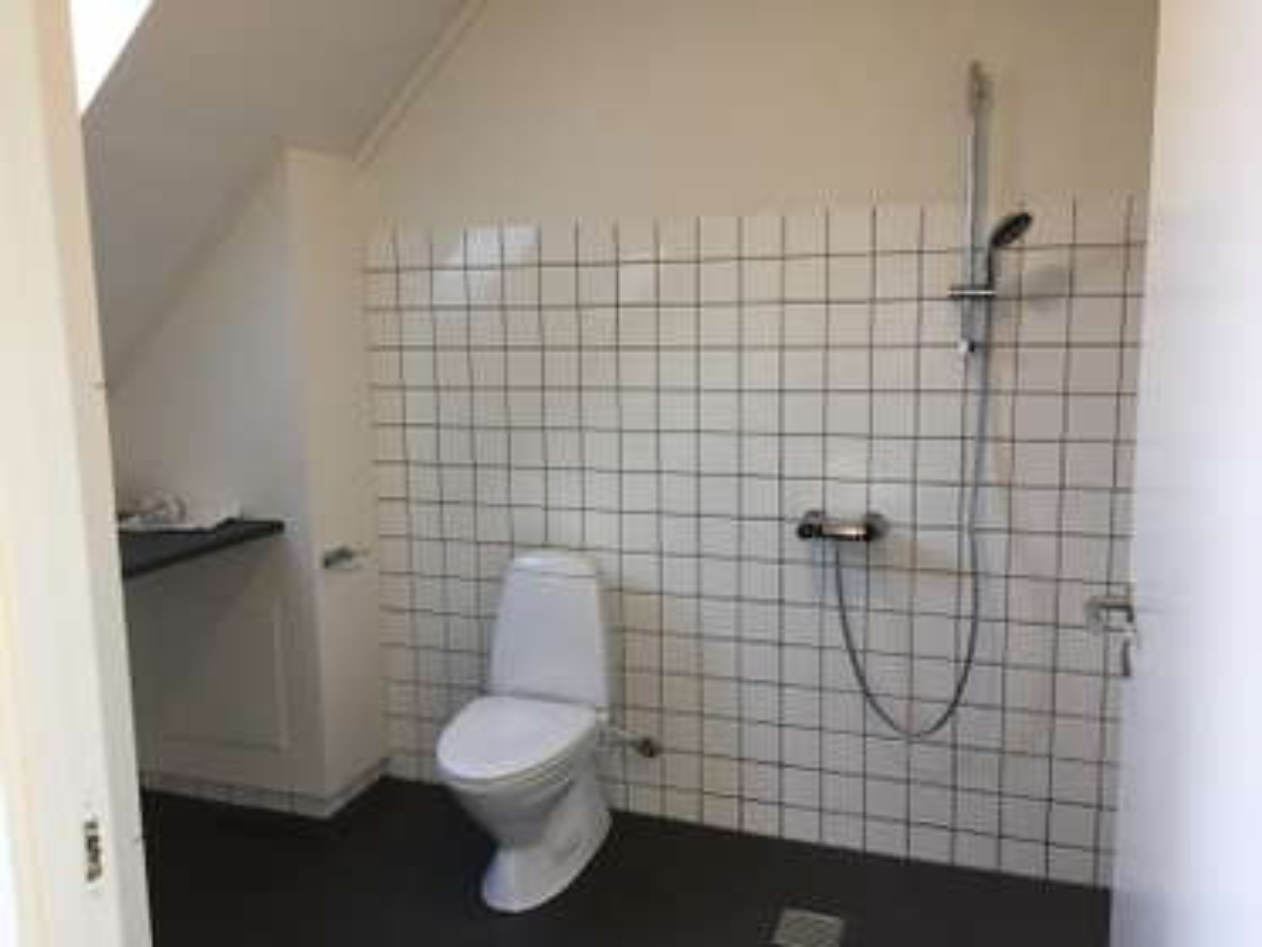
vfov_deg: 48.3
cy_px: 474
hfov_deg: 61.6
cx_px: 631
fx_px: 1058
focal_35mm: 29
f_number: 2.2
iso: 80
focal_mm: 4.15
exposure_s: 1/33
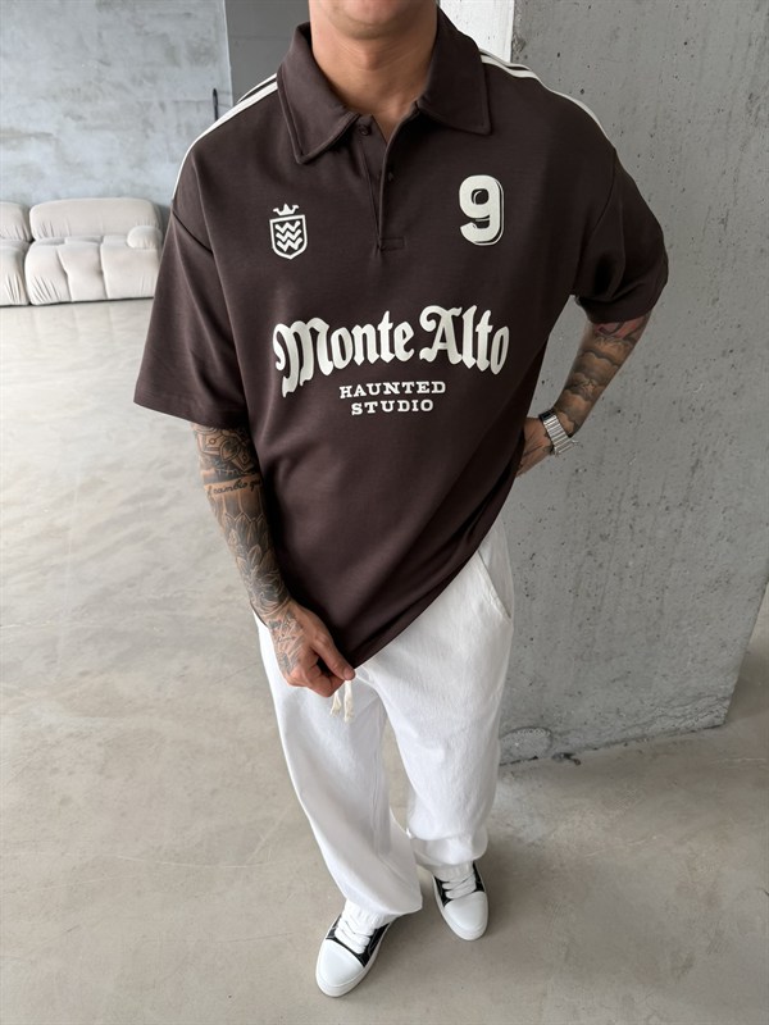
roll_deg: -0.4
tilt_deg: -29.5
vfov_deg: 71.6
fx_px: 711
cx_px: 384
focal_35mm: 24
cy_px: 512
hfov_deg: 56.8
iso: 80
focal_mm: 6.76
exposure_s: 1/121
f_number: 1.78
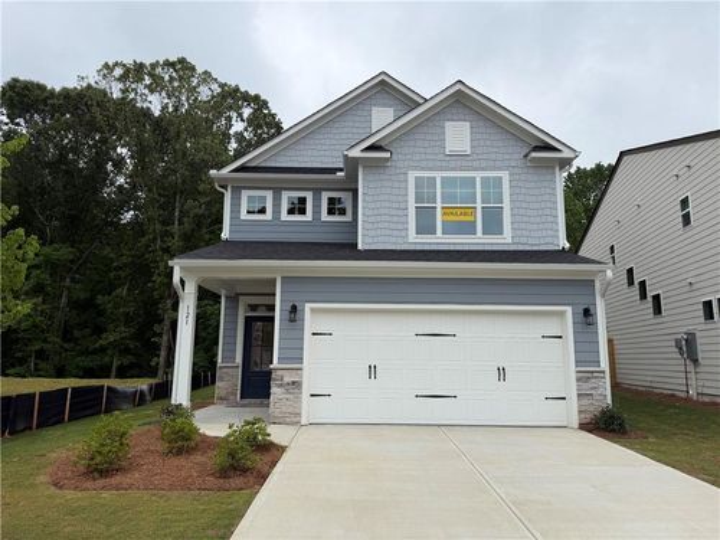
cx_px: 360
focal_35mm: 24
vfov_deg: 56.8
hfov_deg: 71.6
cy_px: 270
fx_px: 499
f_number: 1.78
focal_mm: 6.76
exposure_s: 1/3953
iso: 80
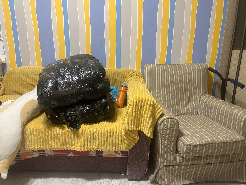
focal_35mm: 26
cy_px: 92
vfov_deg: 53.1
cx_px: 123
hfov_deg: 67.3
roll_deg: -0.6
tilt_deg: -14.3
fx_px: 185
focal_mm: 5.7
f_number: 1.5
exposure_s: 1/50
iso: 250
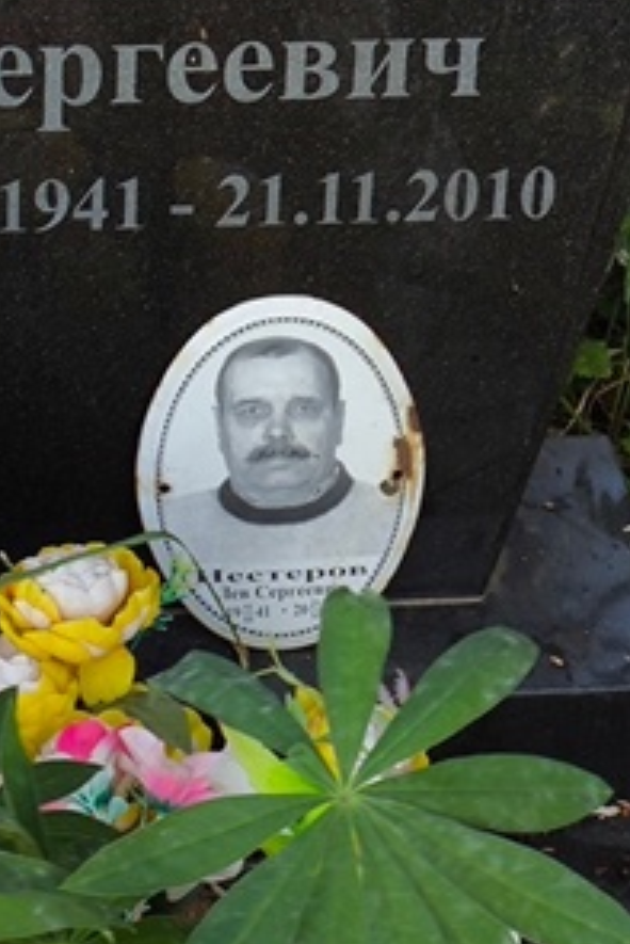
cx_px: 120
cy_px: 144
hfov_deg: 9.7
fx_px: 3697
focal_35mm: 141
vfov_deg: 14.4
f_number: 1.7
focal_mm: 4.71
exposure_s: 1/165
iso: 50
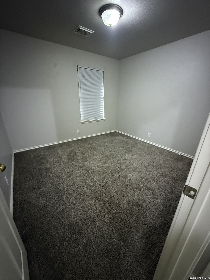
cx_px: 105
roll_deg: -2.3
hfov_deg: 85.7
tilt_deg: -21.0
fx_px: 113
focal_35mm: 14
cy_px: 140
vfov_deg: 102.1
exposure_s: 1/60
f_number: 2.2
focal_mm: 2.22
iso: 1000
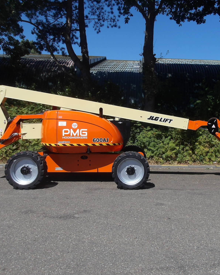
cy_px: 135
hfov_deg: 40.5
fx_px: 293
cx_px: 151
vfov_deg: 50.3
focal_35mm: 36
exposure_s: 1/139
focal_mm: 4.9
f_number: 10.4
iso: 100
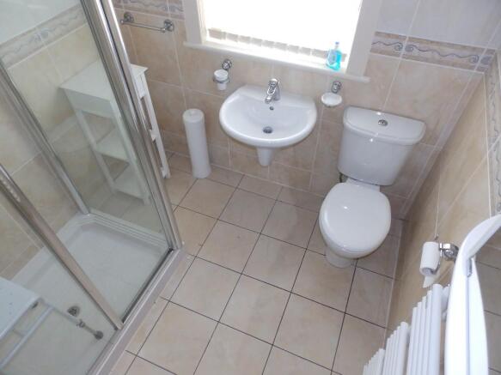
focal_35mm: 22
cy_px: 188
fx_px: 318
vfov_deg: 61.1
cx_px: 250
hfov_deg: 76.4
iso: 320
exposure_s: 1/30
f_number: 3.4
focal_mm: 4
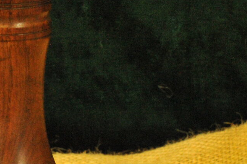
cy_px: 89
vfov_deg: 3.1
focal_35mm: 440
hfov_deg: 4.7
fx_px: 3017
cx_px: -70
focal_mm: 110
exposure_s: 1/25
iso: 6400
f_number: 16
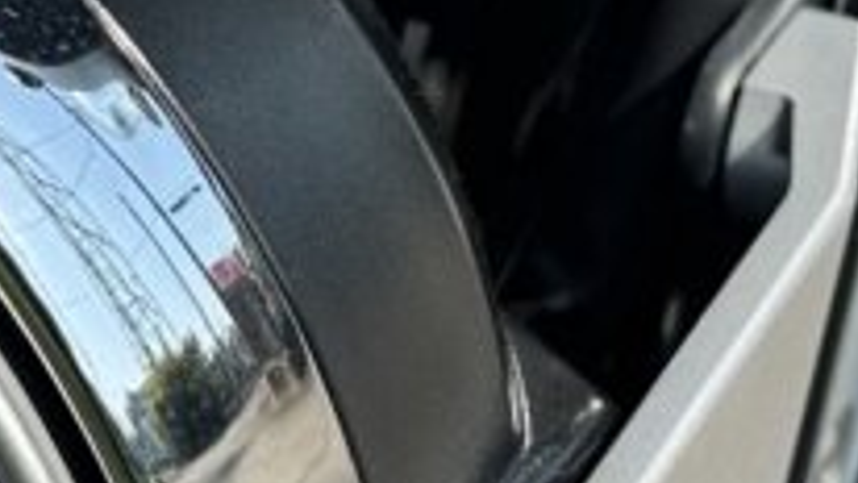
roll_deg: +6.2
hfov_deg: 16.5
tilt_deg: -20.9
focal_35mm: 130
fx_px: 2958
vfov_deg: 9.3
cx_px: 541
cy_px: 46
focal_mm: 6.86
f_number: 1.78
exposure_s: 1/2110
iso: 80
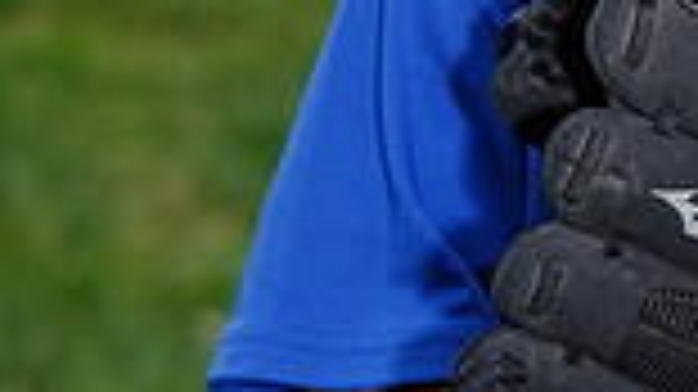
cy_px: -243
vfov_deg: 1.6
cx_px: 862
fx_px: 13707
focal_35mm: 741
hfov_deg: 2.9
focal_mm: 189
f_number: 9
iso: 160
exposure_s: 1/200
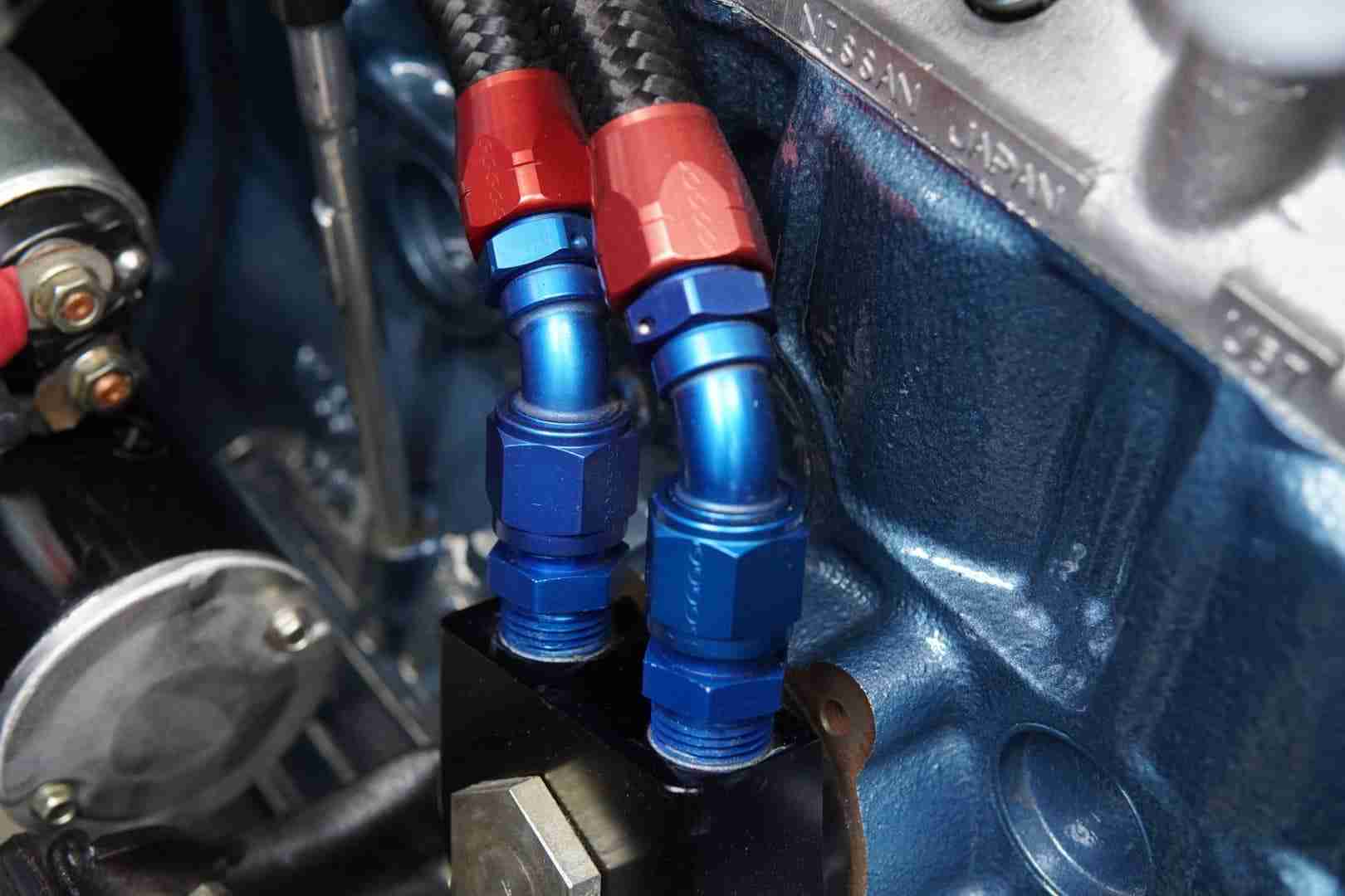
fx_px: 1681
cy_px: 448
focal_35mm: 45
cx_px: 672
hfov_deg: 43.6
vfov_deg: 29.9
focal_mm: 30
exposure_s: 1/60
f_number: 4
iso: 1600
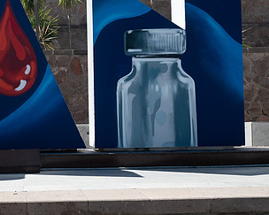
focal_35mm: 68
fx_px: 541
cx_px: 38
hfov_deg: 27.1
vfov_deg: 22.4
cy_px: 77
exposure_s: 1/640
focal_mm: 38
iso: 100
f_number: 7.1
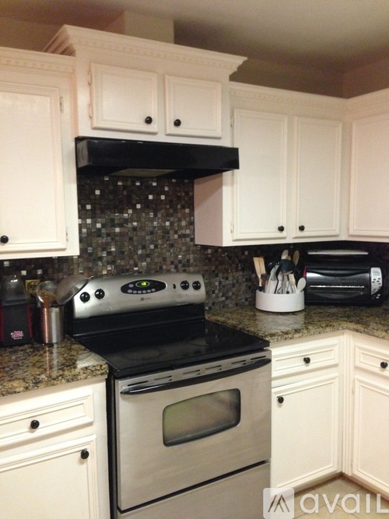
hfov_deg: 42.9
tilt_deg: -5.0
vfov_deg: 55.4
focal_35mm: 33
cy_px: 260
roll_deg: +0.3
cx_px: 194
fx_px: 495
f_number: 2.4
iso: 400
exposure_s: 1/15
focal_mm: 4.12
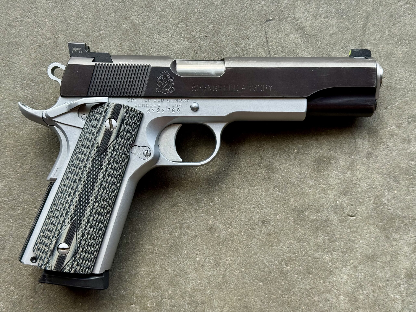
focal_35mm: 48
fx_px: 577
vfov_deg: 30.3
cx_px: 208
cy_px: 156
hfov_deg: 39.7
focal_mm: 6.76
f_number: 1.78
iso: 64
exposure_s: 1/276
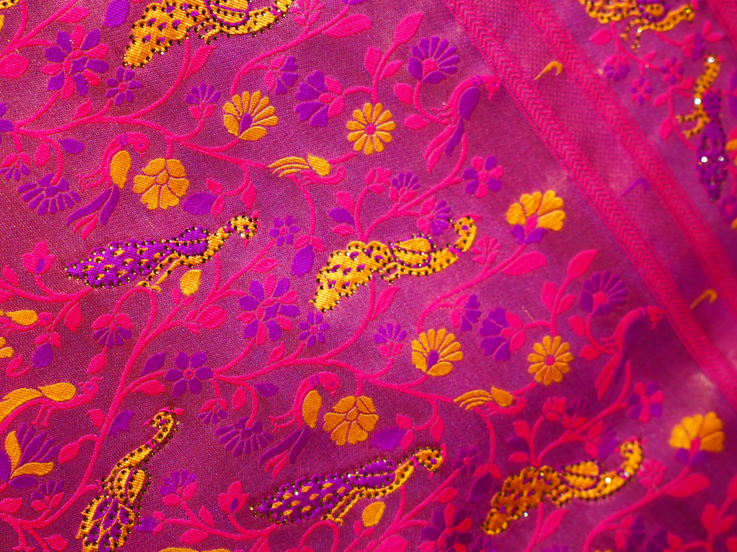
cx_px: 392
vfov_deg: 13.0
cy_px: 276
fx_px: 2427
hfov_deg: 17.3
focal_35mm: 114
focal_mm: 70
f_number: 2.8
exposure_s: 1/200
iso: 640
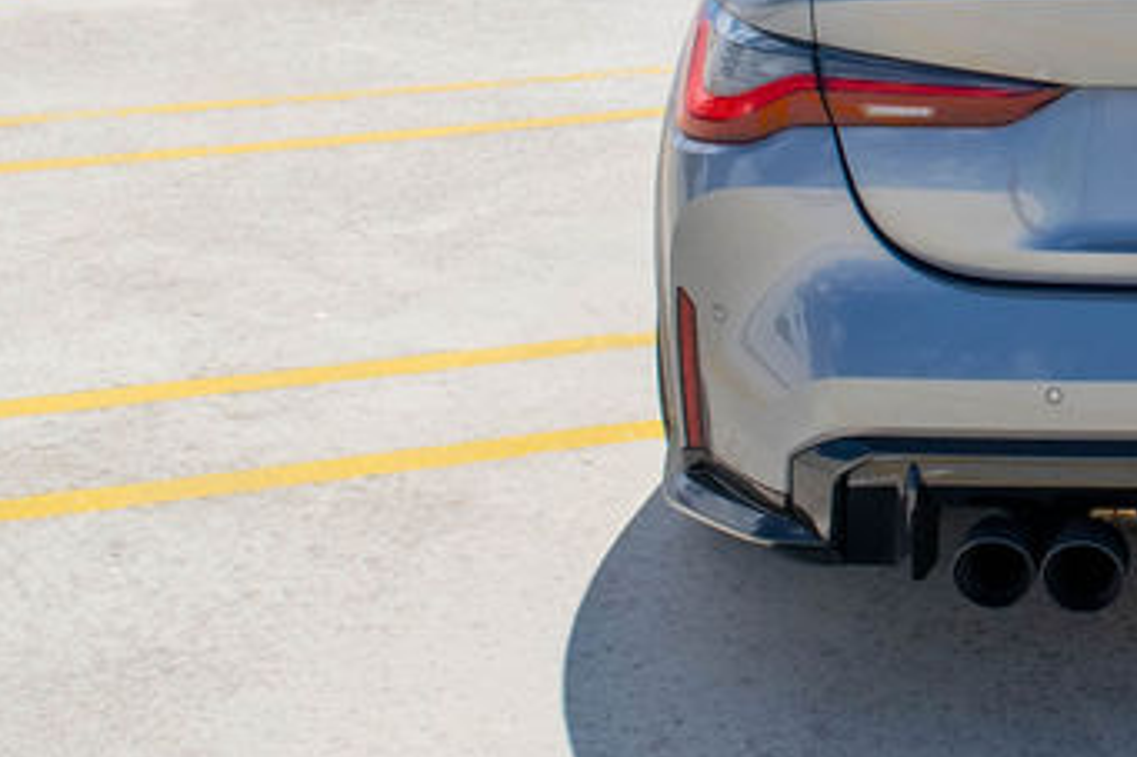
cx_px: 1327
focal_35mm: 82
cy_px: -95
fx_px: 2588
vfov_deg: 16.1
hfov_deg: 22.9
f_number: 6.3
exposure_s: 1/1600
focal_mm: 18
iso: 400
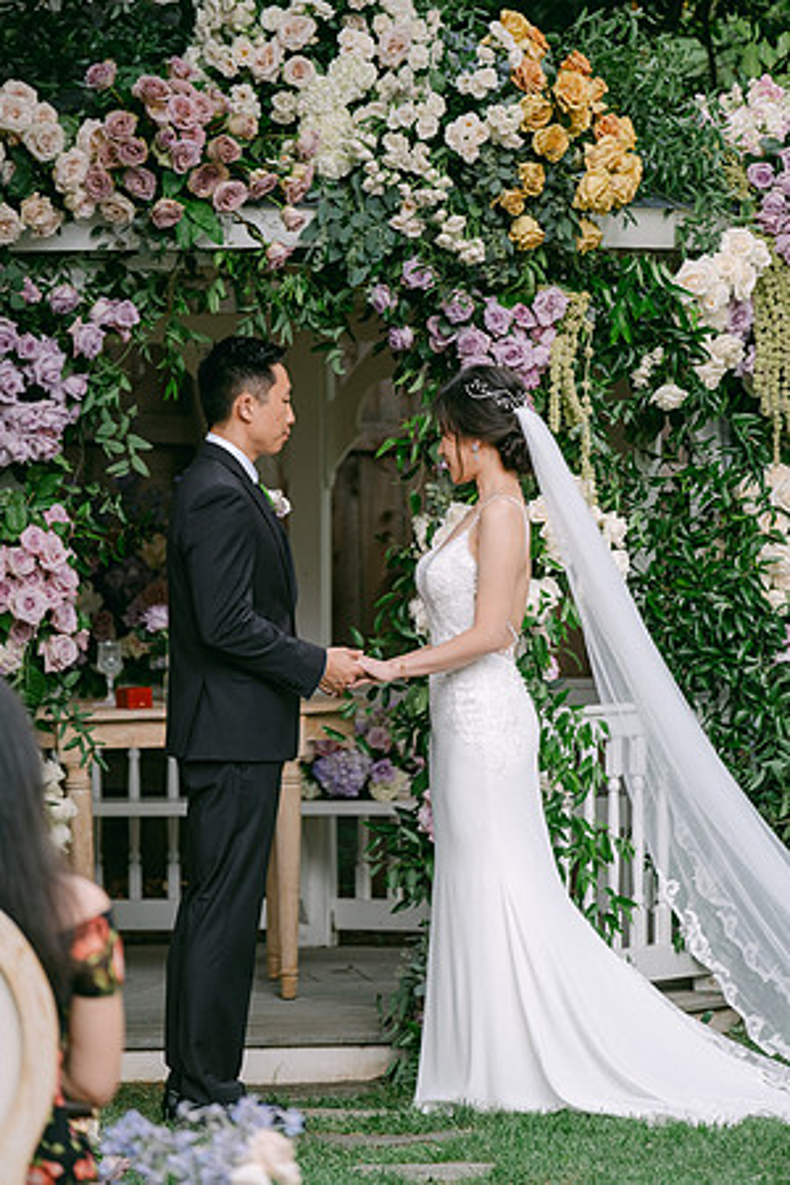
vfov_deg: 10.6
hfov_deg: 7.1
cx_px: 395
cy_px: 592
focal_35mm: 194
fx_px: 6385
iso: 320
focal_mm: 129.2
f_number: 2.8
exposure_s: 1/300
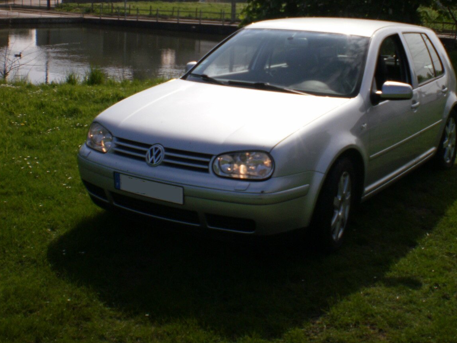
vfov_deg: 28.9
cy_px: 110
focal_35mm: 50
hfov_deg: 38.2
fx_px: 660
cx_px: 249
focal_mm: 6.3
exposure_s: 1/1250
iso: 100
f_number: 4.6
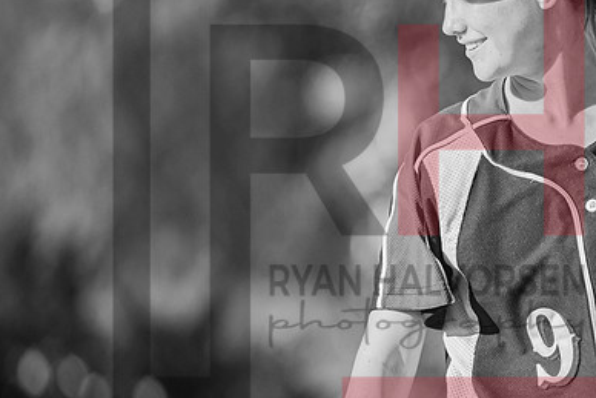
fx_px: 13216
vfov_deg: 1.7
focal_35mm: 798
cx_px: 1040
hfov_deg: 2.6
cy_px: 305
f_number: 2.8
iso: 200
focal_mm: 200
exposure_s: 1/2500
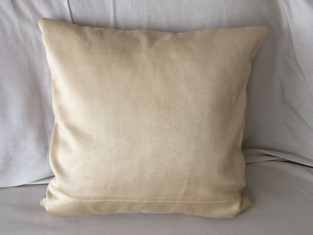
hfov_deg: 61.7
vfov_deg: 48.2
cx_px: 156
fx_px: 262
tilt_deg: -44.1
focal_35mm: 29
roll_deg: -2.5
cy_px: 118
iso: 125
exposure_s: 1/33
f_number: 2.2
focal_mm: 4.15
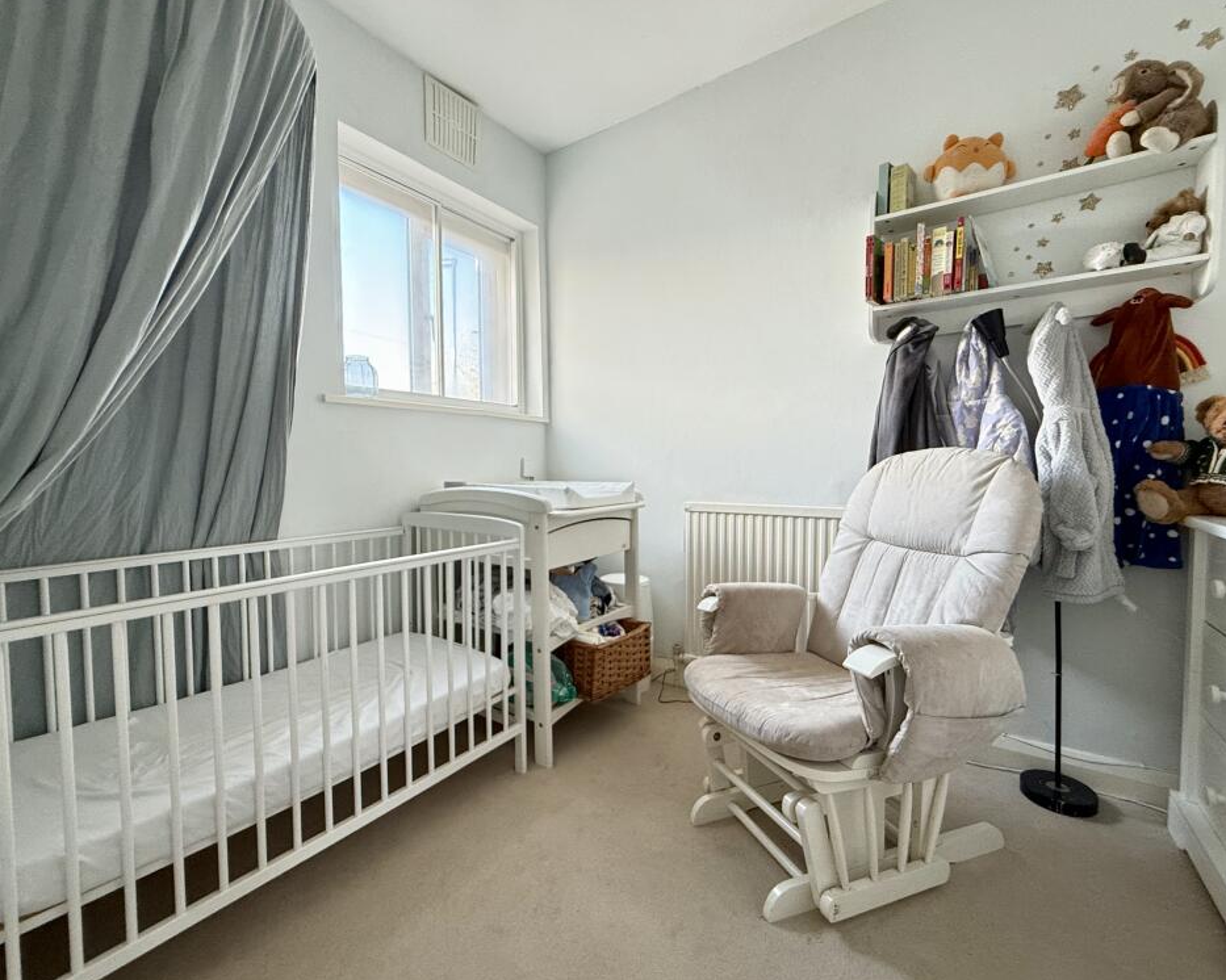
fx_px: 544
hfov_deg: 96.8
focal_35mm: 15
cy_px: 491
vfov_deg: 84.0
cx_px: 599
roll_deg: +0.6
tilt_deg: -1.4
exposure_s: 1/60
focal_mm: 2.22
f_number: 2.2
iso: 500
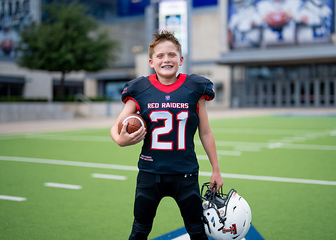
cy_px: 110
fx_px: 543
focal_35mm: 57
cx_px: 185
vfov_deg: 24.9
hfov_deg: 34.4
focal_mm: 50
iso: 100
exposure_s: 1/1600
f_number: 1.2
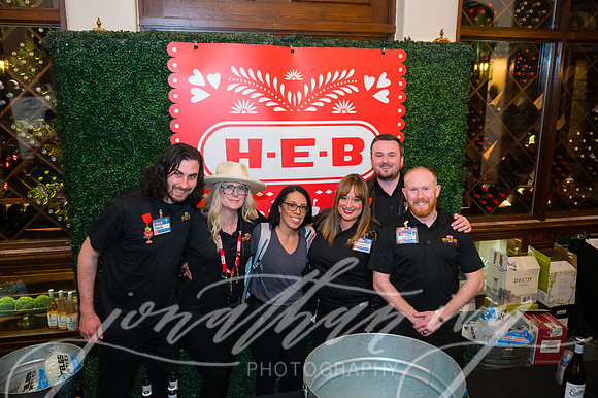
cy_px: 199
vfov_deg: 41.7
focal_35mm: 32
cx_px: 299
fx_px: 523
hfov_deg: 59.5
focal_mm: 31.5
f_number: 2.8
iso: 2500
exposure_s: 1/125
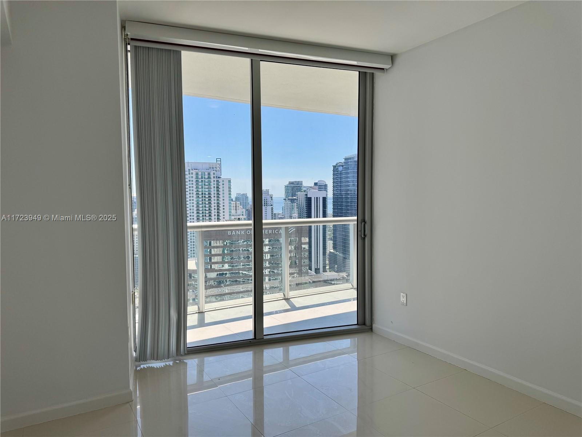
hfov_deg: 71.6
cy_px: 218
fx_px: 404
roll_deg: +0.4
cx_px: 291
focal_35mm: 24
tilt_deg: -3.6
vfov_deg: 56.8
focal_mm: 6.76
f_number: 1.78
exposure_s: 1/1395
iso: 80
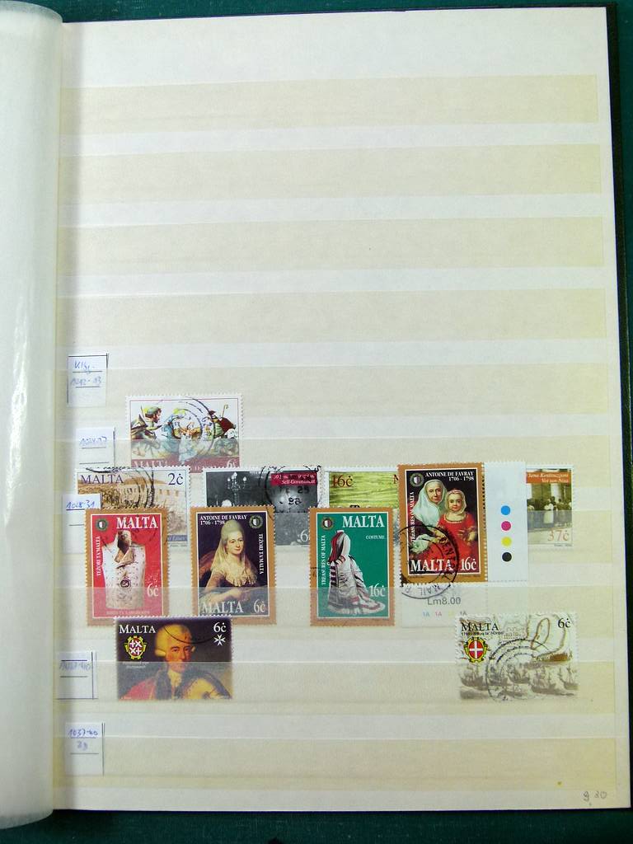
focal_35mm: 37
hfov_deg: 38.7
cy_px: 422
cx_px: 316
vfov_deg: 50.1
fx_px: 902
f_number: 4
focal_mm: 6.7
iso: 100
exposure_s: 1/125
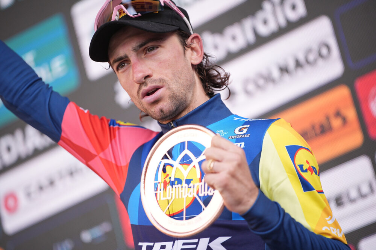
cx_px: 188
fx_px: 2088
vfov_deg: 6.9
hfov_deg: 10.3
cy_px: 125
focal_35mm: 200
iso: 640
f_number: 2.8
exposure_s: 1/1000
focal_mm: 200
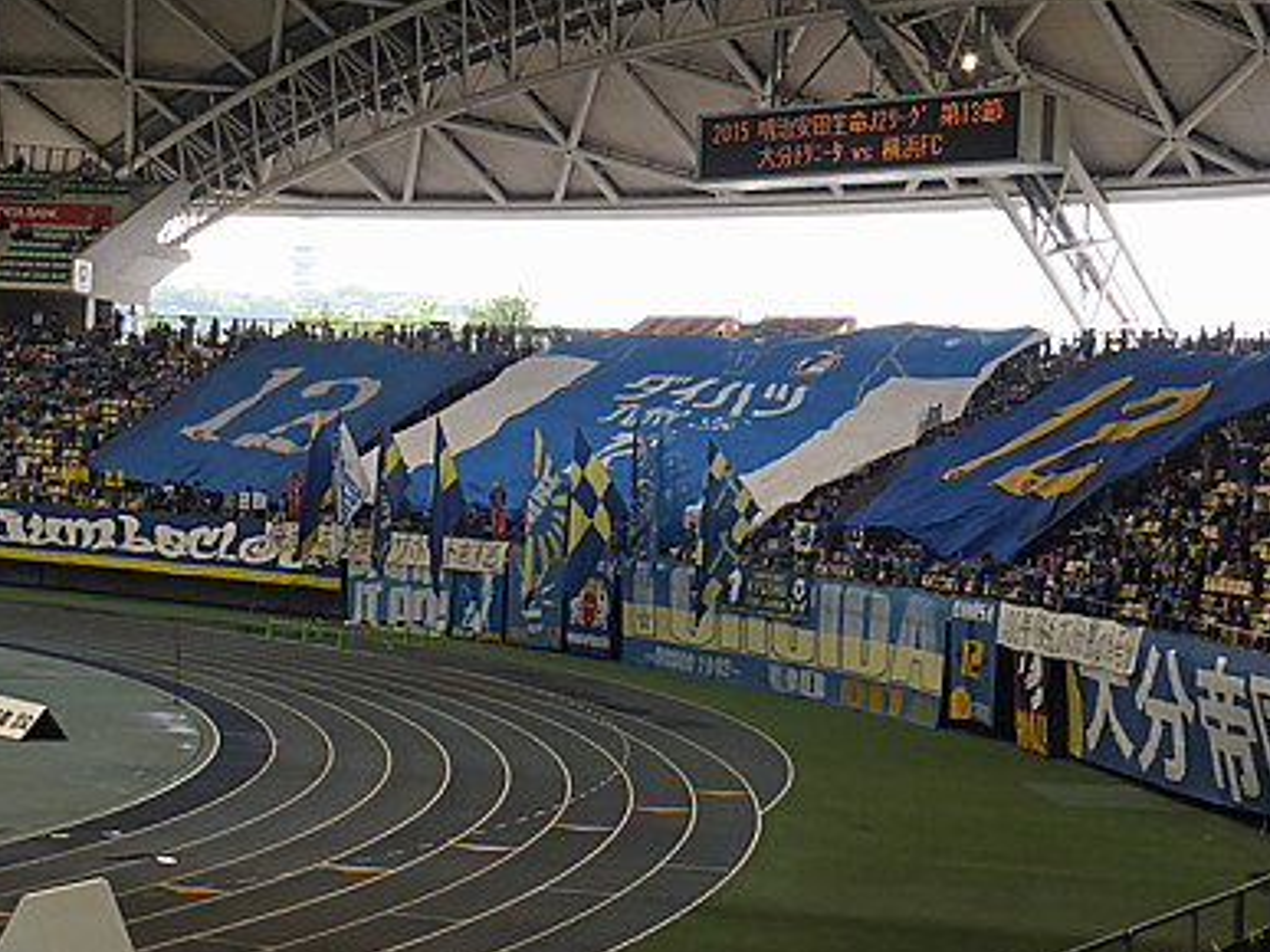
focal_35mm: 67
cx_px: 699
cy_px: 410
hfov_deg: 29.0
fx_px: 2457
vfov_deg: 21.9
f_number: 4.6
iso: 400
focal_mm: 9.7
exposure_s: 1/320
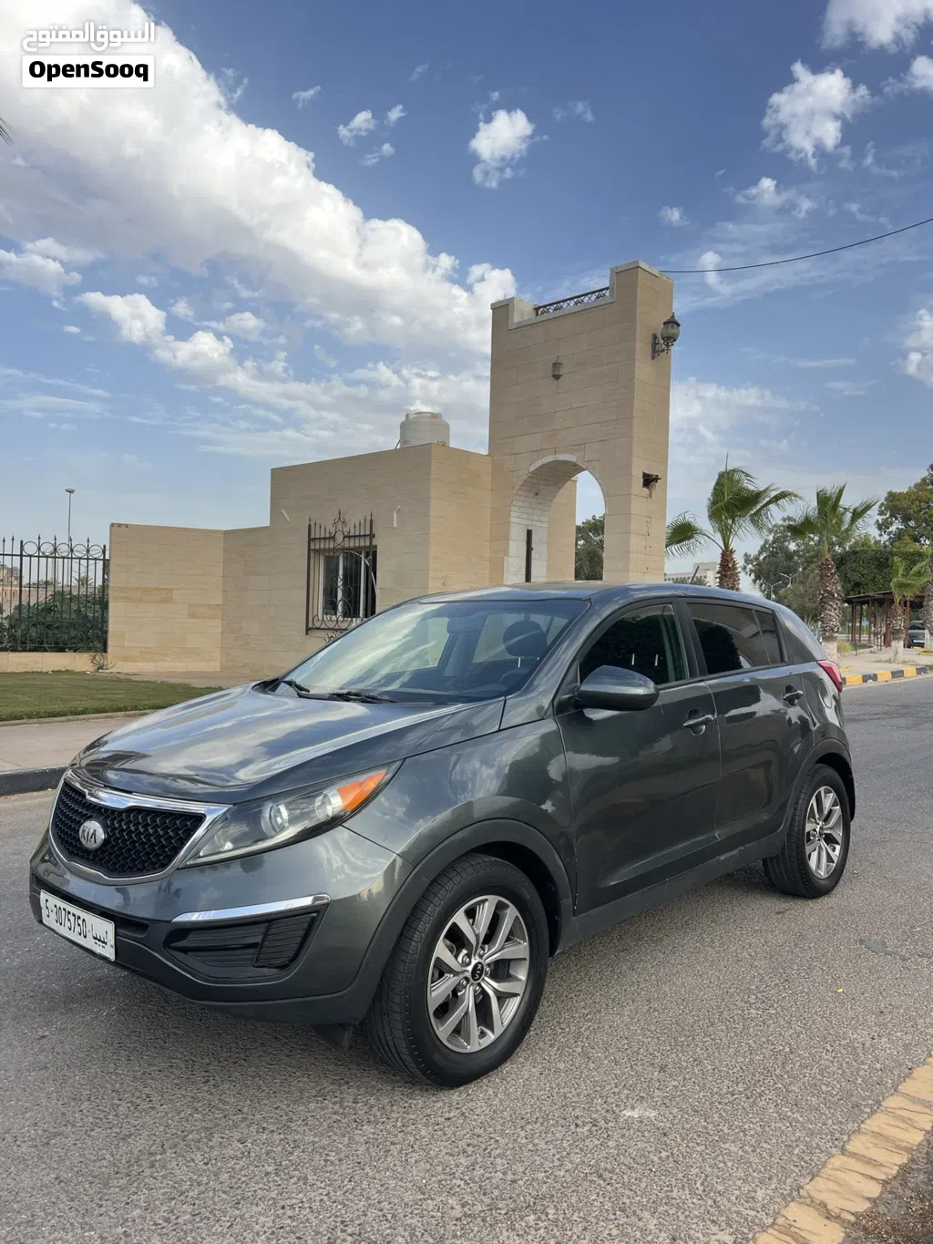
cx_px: 466
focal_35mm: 26
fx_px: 934
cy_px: 622
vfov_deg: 67.3
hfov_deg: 53.1
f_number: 1.5
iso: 50
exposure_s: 1/687
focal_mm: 5.7
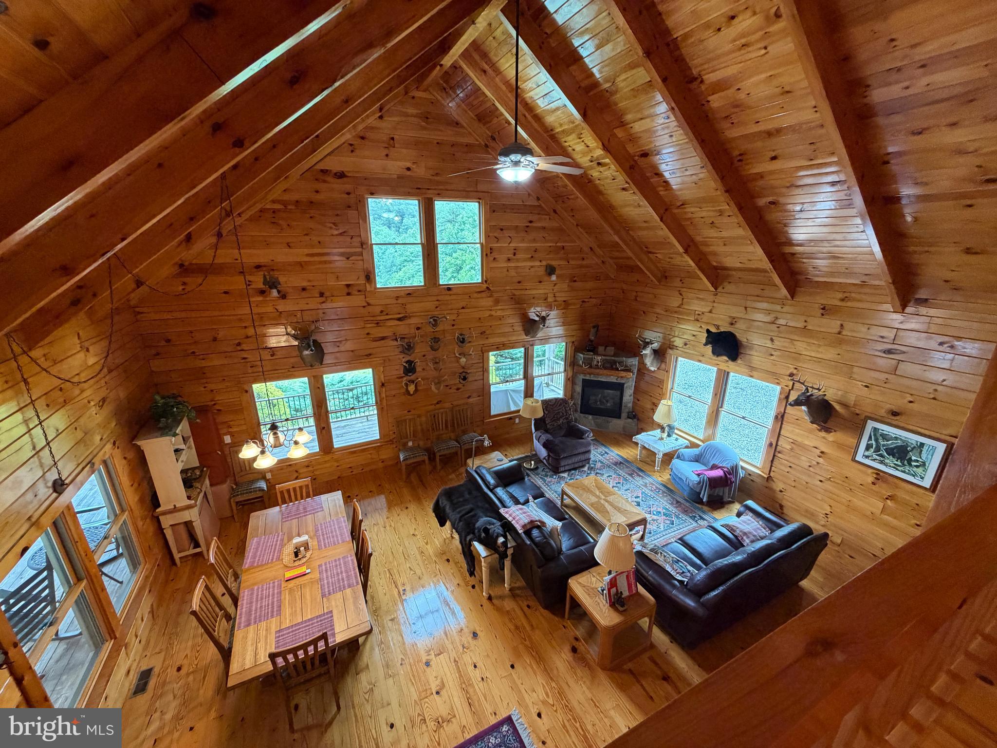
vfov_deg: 85.7
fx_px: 403
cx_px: 498
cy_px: 374
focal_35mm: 14
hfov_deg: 102.1
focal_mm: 2.22
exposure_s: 1/60
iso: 320
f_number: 2.2
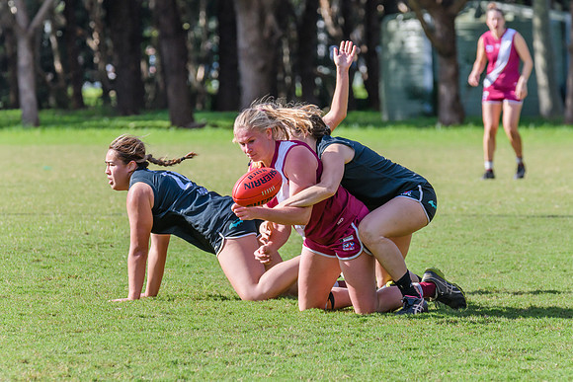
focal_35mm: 323
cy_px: 207
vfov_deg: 4.3
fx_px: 5149
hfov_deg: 6.4
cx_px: 312
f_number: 8
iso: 800
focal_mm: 270
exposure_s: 1/1250
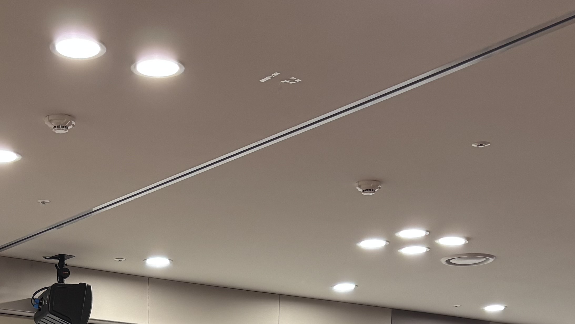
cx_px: 179
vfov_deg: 14.7
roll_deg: -0.4
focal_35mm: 74
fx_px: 1128
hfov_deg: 28.4
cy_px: 543
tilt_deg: -2.9
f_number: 1.6
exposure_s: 1/60
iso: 80
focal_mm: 5.96
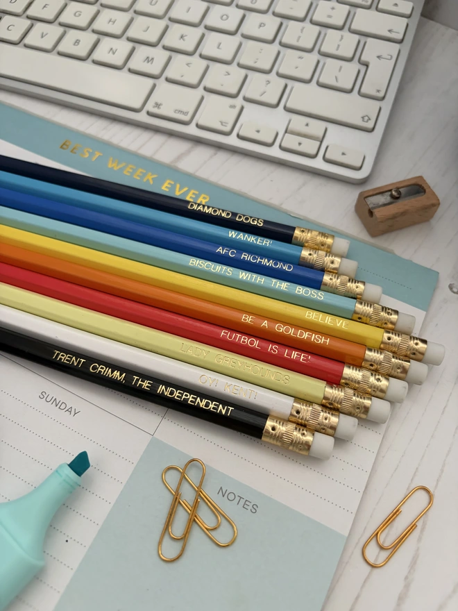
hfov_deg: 53.1
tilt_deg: -61.1
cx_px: 229
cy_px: 306
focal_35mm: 26
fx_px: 459
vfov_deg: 67.3
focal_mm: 5.96
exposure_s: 1/60
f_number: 1.6
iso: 320
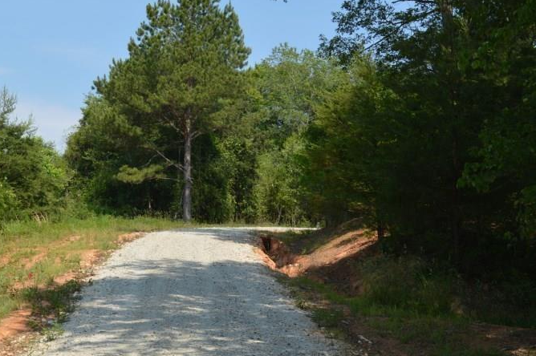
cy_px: 257
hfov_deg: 29.1
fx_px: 1026
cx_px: 196
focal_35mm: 69
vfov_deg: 19.6
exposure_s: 1/200
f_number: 7.1
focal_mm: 30
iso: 100
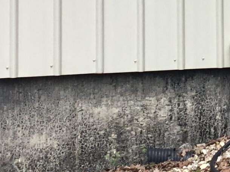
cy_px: -72
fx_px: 1017
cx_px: 325
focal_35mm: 153
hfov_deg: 12.4
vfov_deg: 9.5
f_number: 2.4
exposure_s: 1/867
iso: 25
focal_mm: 3.3
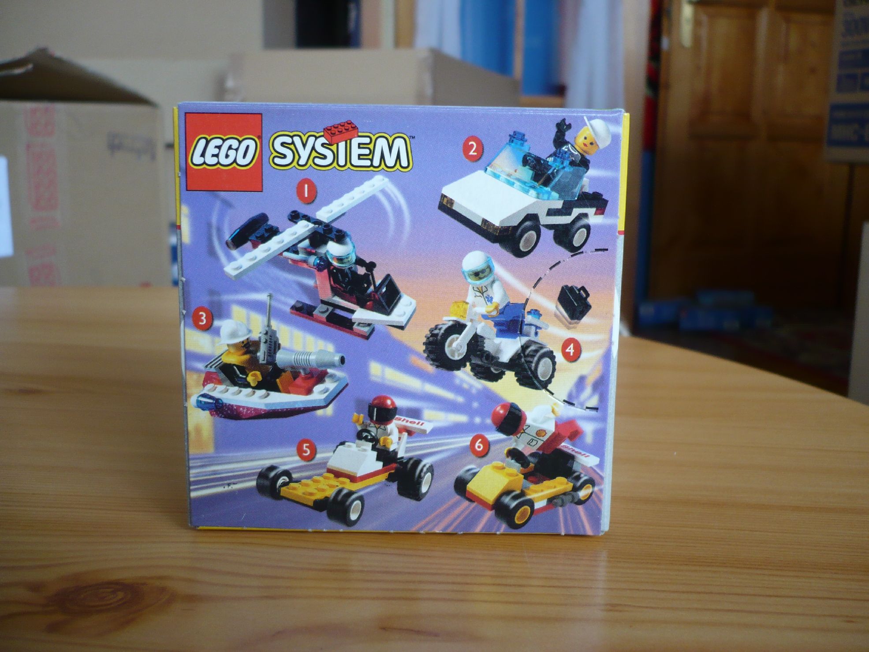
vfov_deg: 40.7
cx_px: 434
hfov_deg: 52.6
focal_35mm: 35
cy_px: 326
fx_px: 879
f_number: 2.8
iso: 100
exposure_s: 1/30
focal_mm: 5.8
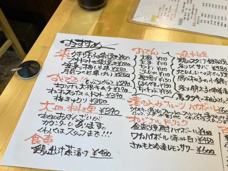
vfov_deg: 44.2
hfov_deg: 56.4
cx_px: 138
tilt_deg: -55.8
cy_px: 89
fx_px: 211
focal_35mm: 32
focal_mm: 4.25
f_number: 1.8
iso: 100
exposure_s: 1/50
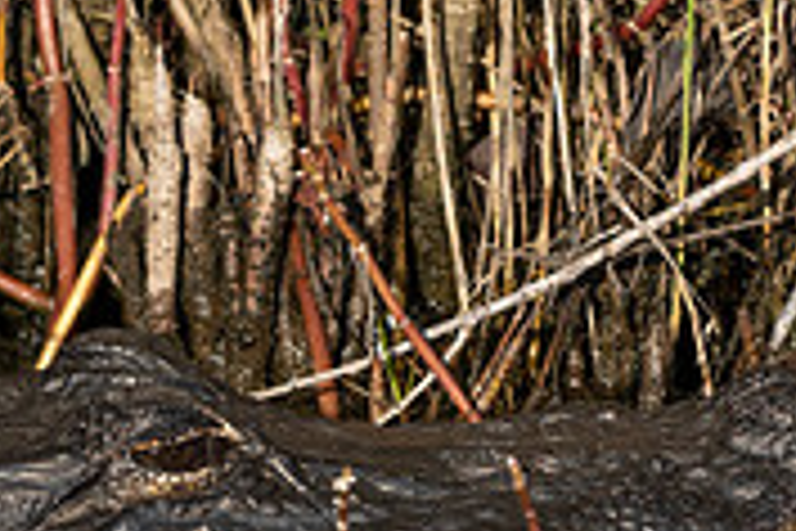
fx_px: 44219
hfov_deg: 1.0
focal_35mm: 2000
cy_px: 691
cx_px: 90
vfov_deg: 0.7
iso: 200
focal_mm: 500
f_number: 6.3
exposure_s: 1/1000
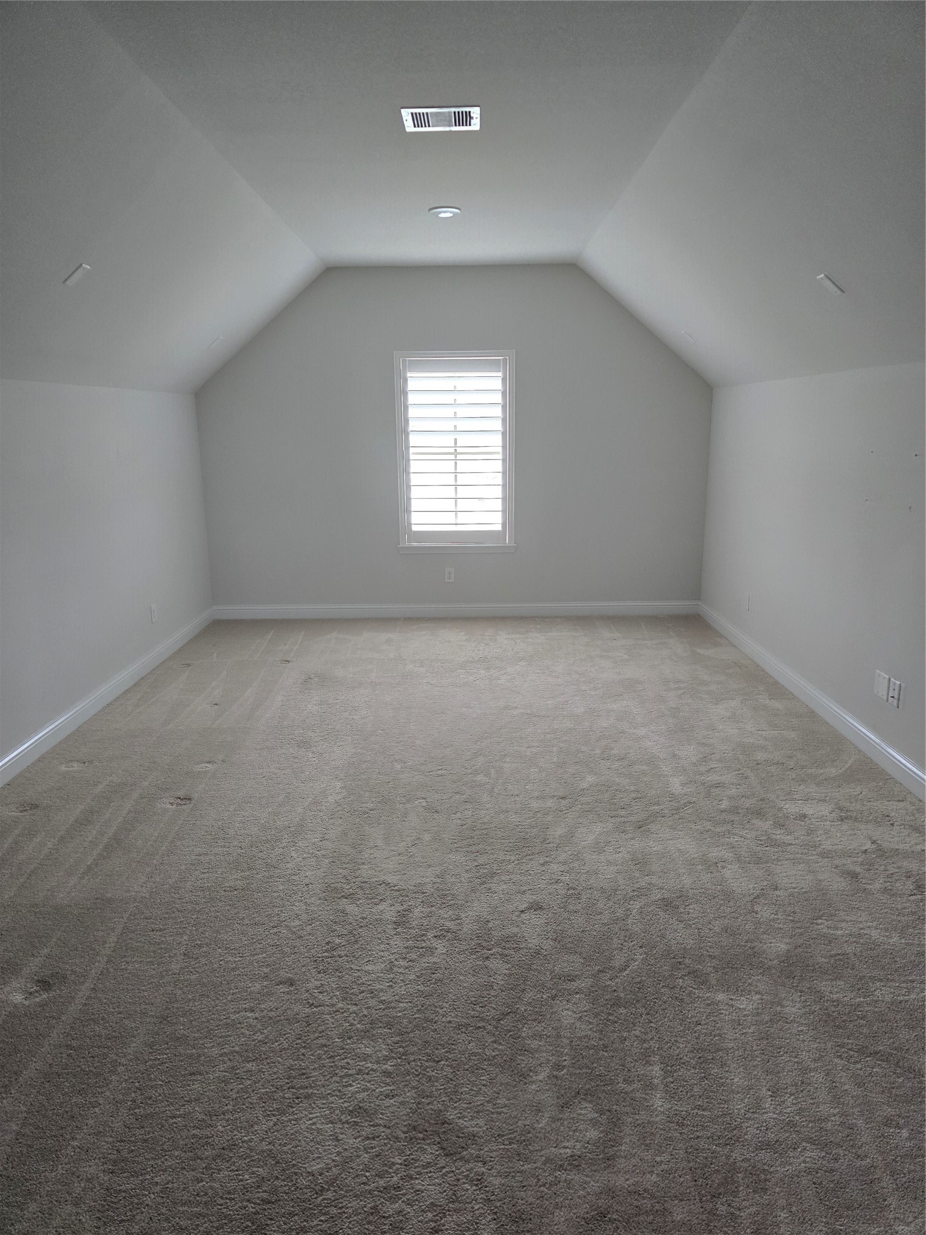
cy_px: 618
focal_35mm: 23
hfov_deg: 58.9
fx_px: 820
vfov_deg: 73.9
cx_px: 463
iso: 400
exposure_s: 1/120
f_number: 1.7
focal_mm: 6.3
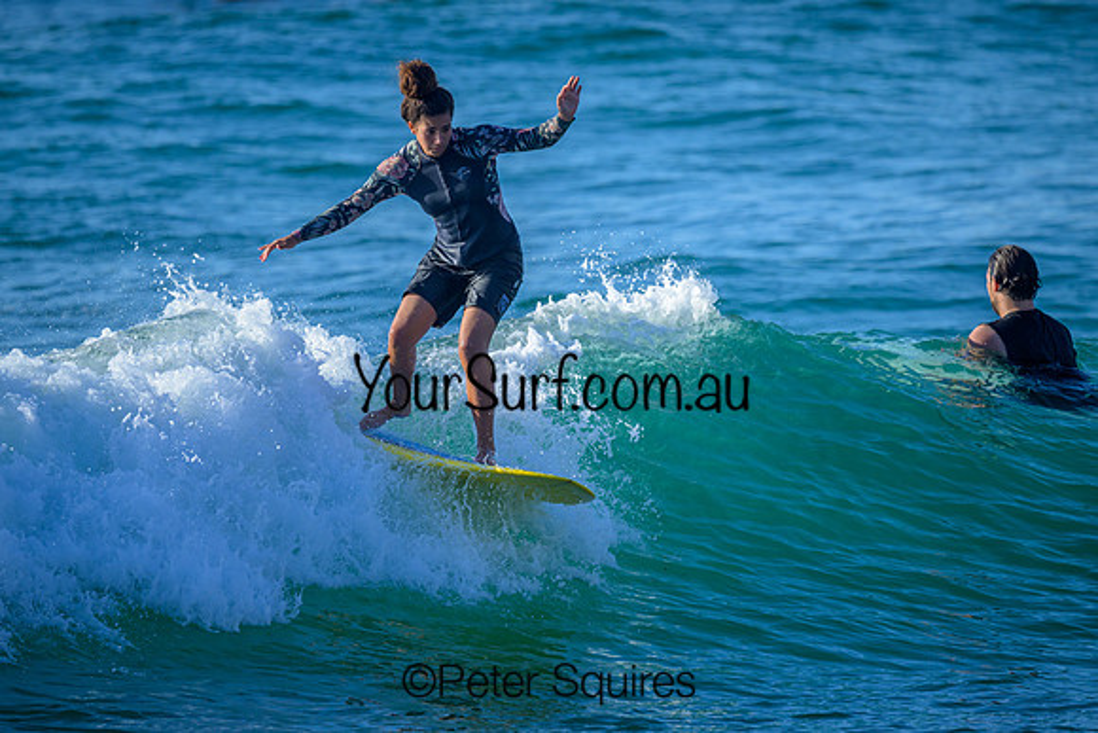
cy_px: 366
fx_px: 24405
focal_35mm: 800
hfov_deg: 2.6
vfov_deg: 1.7
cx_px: 549
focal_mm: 800
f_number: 6.3
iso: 640
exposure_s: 1/2000
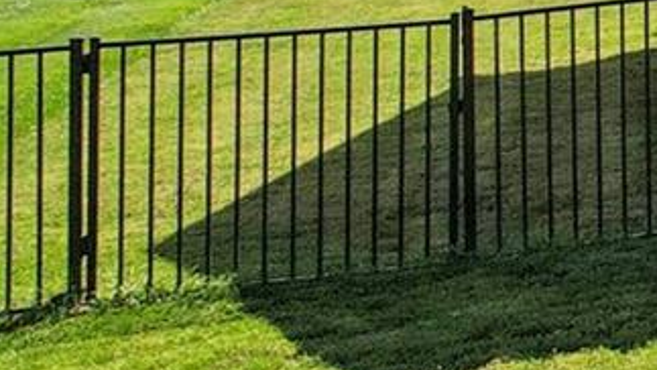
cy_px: -298
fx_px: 2545
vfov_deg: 8.0
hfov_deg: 10.6
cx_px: 1934
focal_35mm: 146
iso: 100
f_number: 2.8
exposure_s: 1/350
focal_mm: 8.4
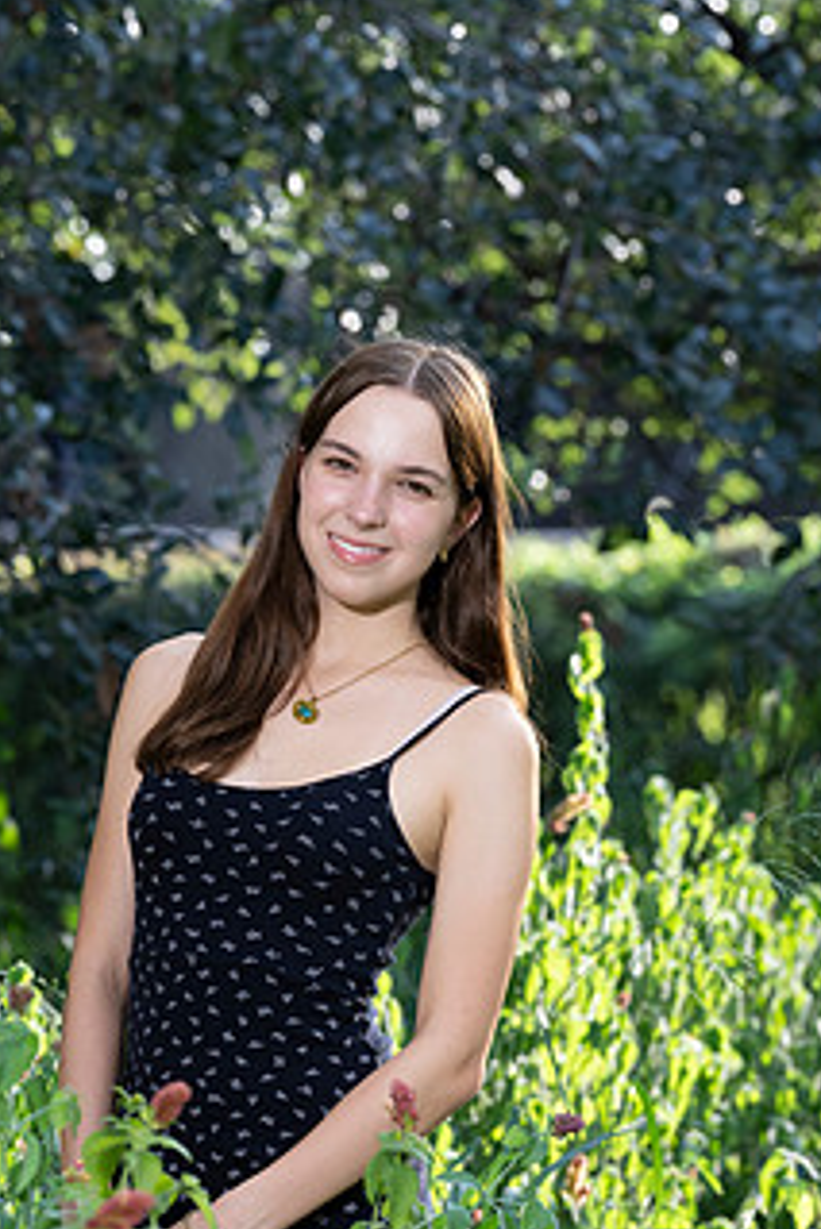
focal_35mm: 282
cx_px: 316
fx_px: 9636
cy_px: 755
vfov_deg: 7.3
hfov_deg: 4.9
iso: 640
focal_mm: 200
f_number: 8
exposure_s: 1/200
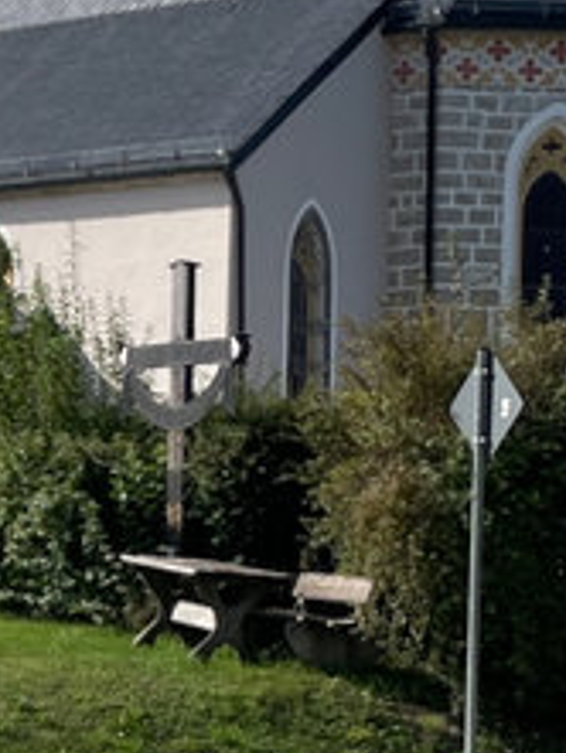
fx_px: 2047
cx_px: -155
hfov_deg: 15.1
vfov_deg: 19.6
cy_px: -150
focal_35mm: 94
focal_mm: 4.2
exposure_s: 1/3731
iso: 32
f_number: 1.6
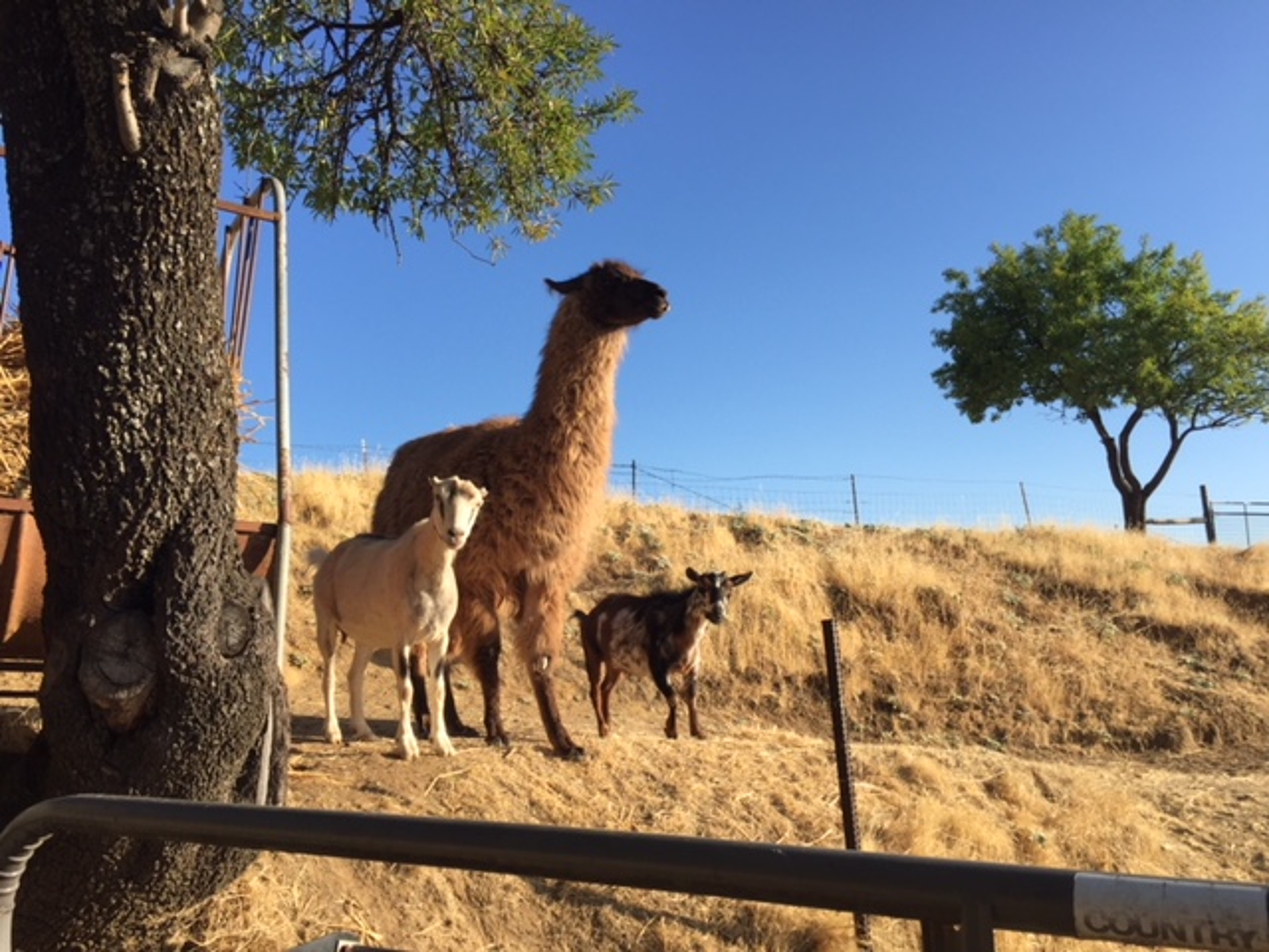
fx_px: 1063
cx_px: 634
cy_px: 476
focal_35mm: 29
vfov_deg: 48.2
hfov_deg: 61.7
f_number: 2.2
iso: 32
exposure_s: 1/1163
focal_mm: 4.15
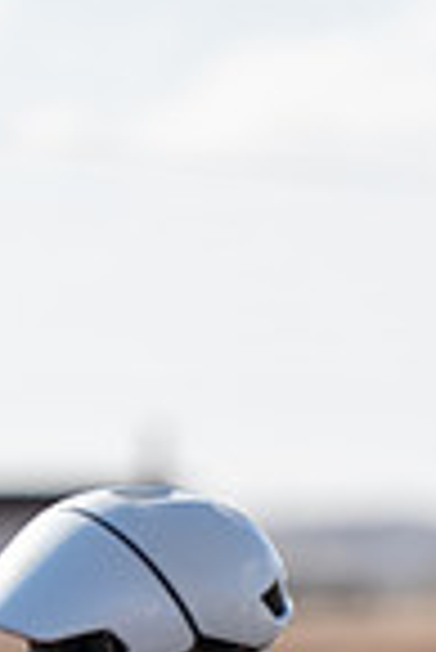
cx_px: 265
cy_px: 944
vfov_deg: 3.3
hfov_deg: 2.2
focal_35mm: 619
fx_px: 11218
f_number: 3.2
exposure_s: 1/1250
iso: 160
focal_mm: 200
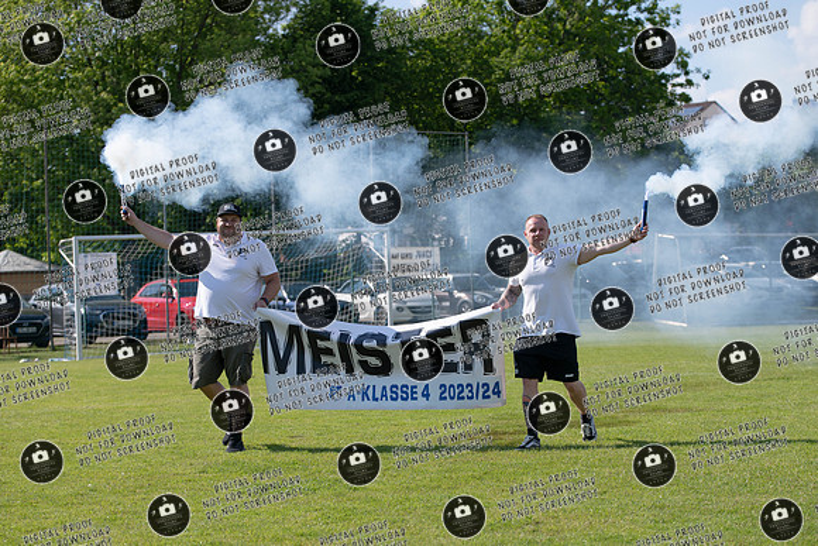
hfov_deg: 24.3
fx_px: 1899
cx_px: 426
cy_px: 307
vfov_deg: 16.3
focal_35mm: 84
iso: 140
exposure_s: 1/1600
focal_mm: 70
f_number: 3.5
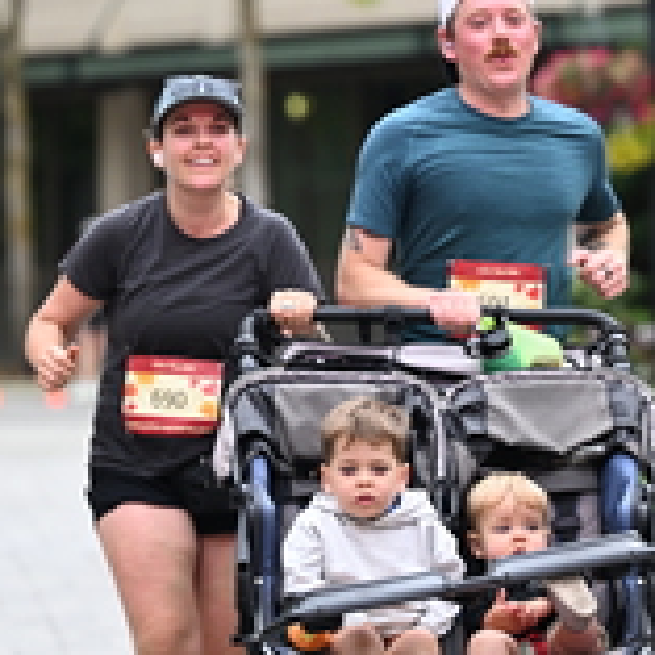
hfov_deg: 4.7
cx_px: 403
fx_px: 7964
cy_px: 200
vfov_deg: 4.7
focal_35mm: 372
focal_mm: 125
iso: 640
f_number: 2.8
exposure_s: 1/2000
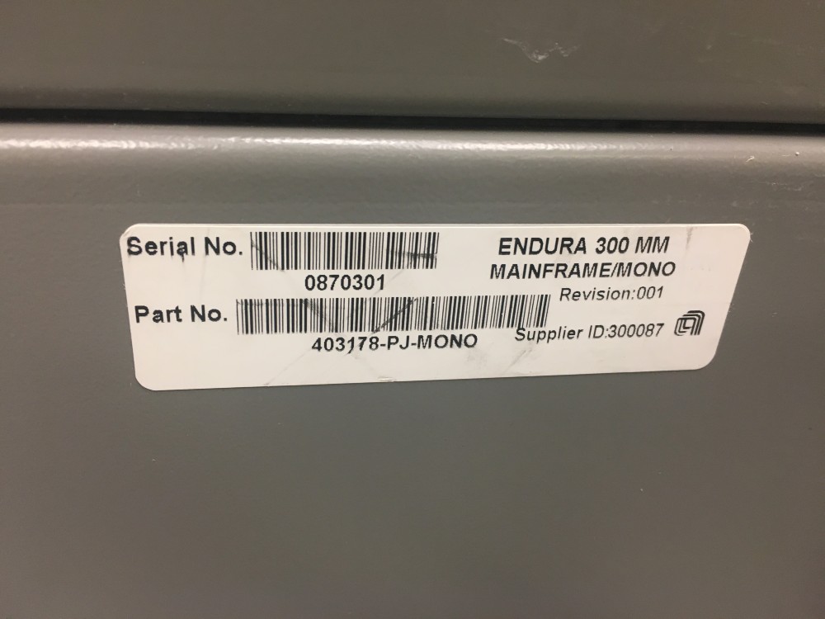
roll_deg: -4.9
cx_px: 412
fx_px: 691
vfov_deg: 48.2
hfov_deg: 61.7
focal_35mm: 29
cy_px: 310
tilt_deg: -27.6
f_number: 2.2
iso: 64
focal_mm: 4.15
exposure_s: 1/30
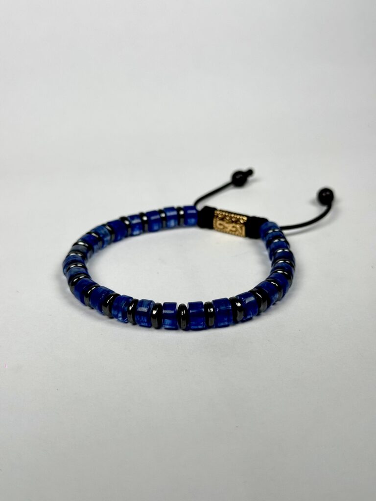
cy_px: 250
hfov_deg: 30.3
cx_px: 188
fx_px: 695
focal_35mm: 48
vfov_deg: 39.7
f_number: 1.78
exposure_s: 1/9009
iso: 64
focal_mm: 6.76
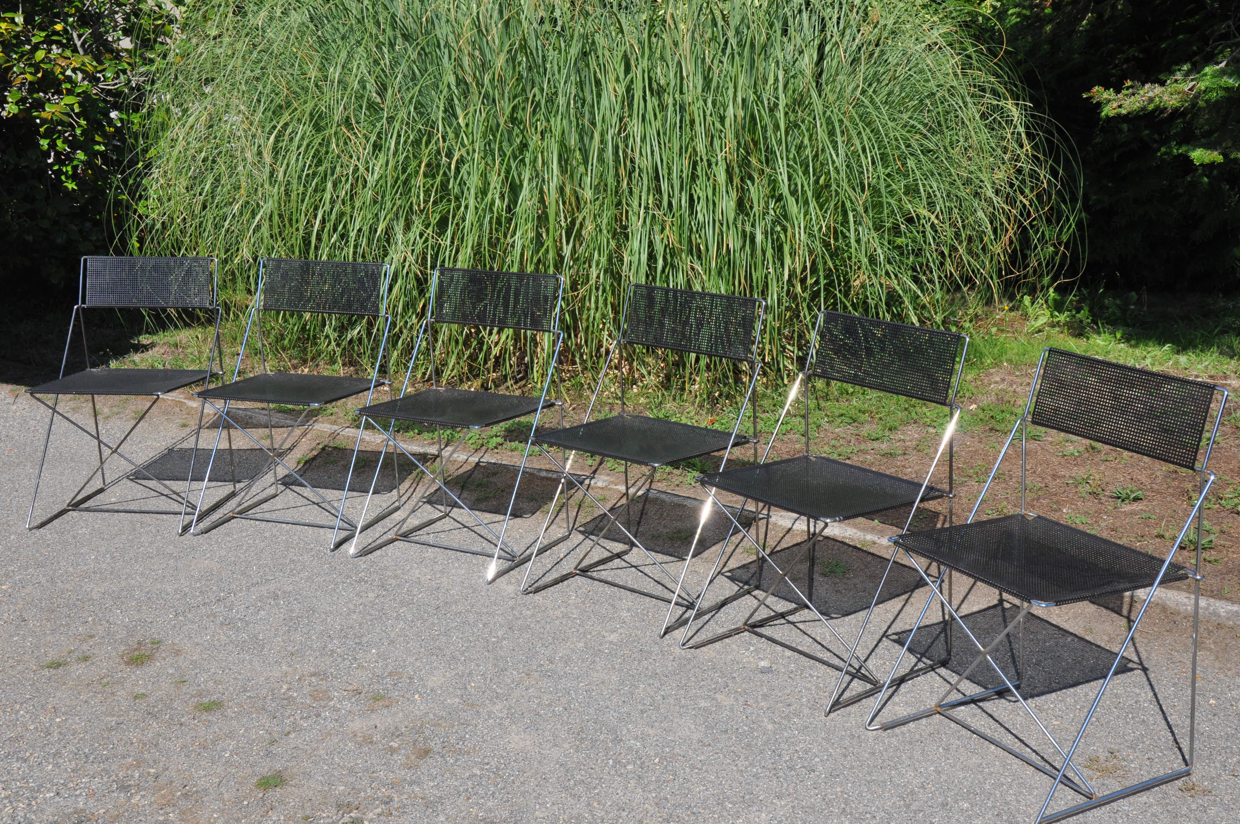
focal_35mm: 45
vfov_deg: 29.8
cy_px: 412
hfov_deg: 43.7
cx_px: 620
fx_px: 1548
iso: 640
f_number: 13
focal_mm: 30
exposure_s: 1/750
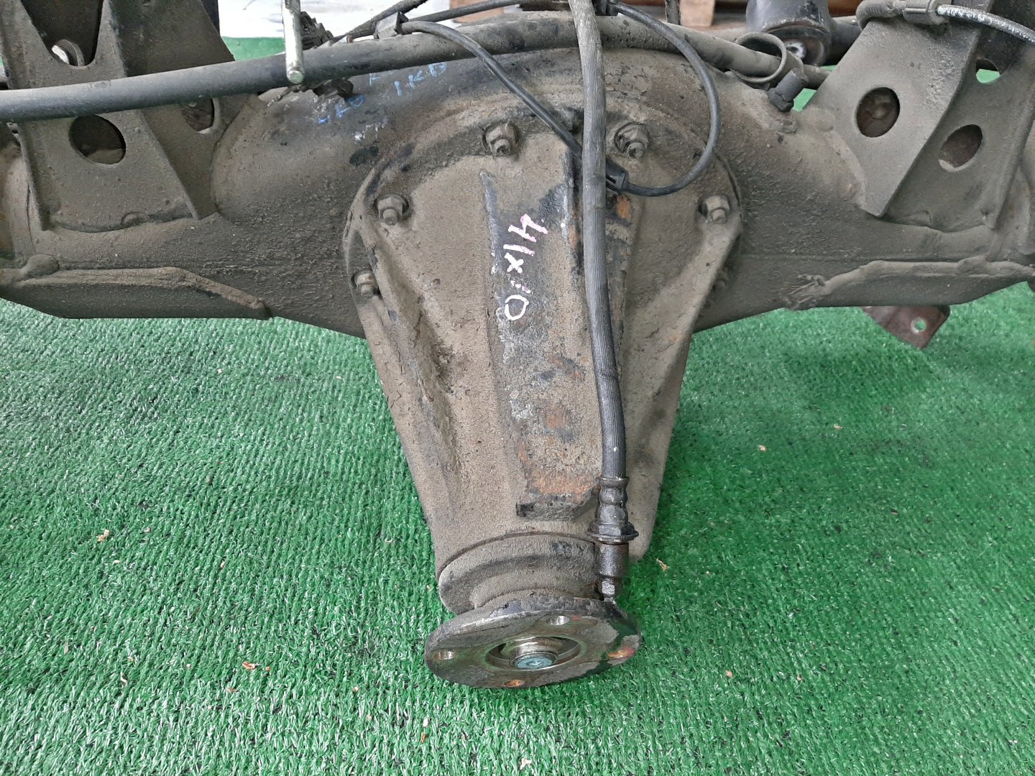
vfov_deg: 53.1
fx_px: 777
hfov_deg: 67.3
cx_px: 518
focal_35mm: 26
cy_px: 388
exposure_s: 1/50
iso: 190
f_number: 1.7
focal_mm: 3.93
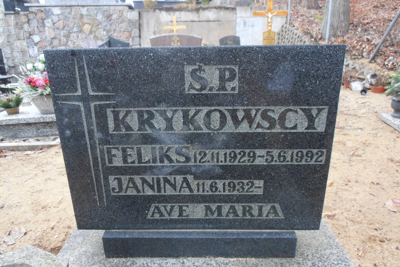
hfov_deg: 71.5
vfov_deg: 51.2
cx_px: 200
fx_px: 278
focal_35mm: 25
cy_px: 146
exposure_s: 1/40
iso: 80
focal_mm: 4.2
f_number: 3
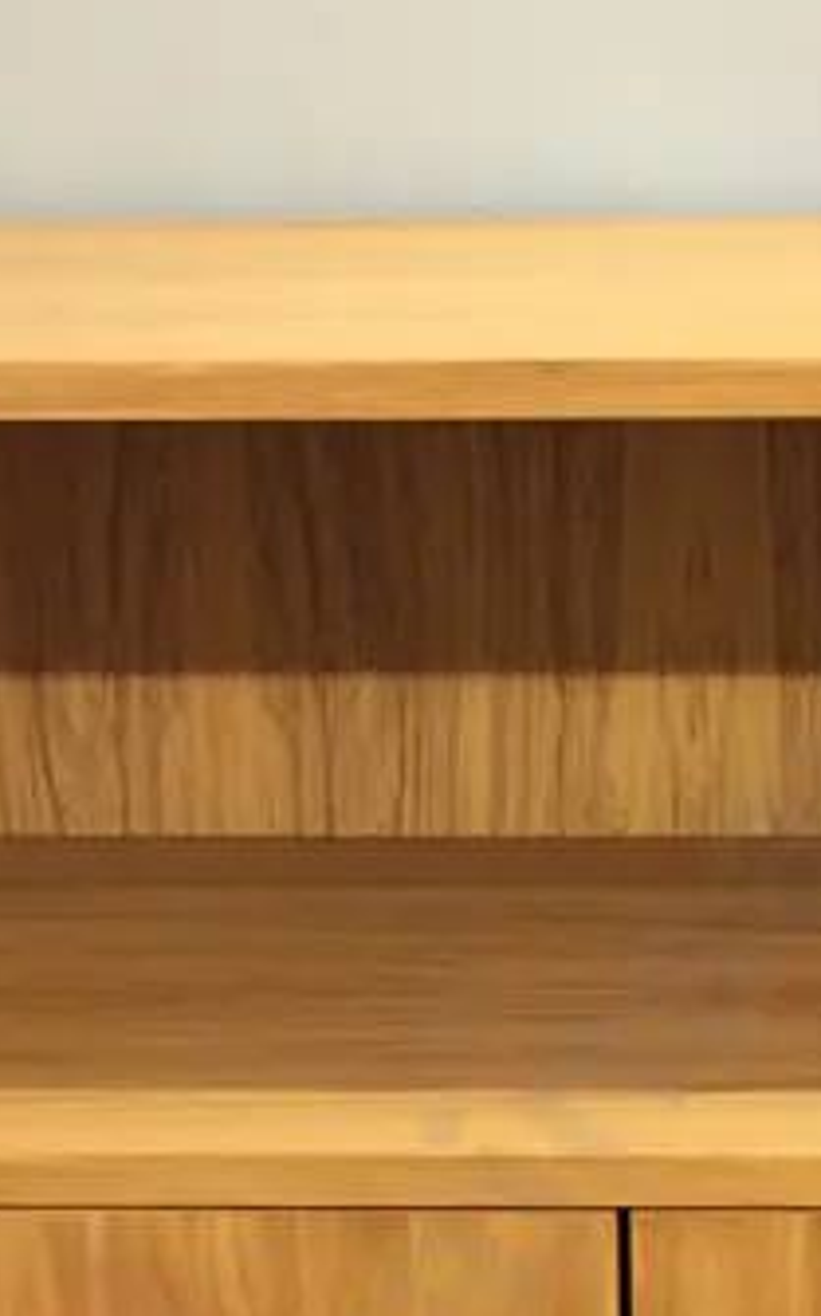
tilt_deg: -17.5
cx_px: 660
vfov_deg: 21.9
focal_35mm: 94
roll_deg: +0.7
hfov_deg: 13.8
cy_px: 1017
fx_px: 3370
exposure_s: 1/17
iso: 100
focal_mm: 4.15
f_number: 2.2
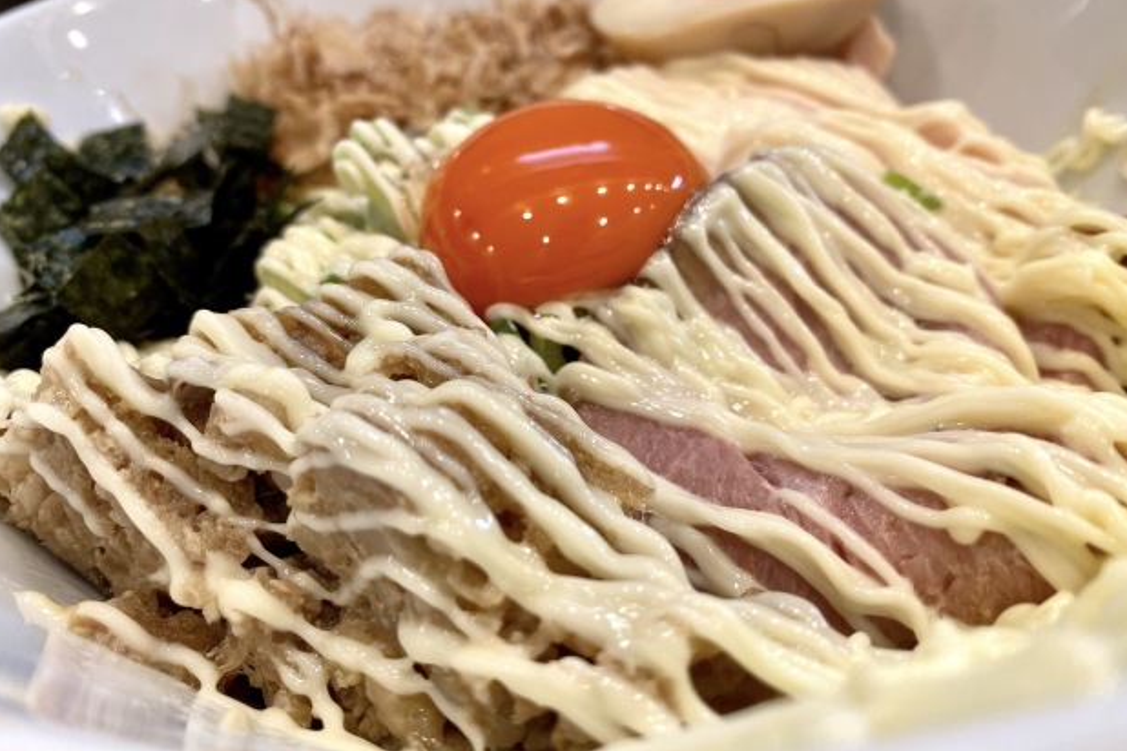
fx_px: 876
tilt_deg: -32.5
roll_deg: +7.0
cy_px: 315
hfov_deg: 65.5
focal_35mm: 28
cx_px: 549
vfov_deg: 46.2
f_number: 1.8
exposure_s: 1/60
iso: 80
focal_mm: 4.25
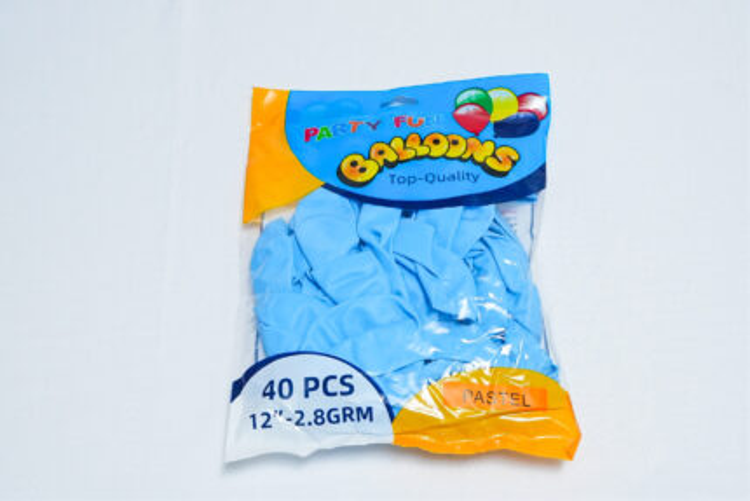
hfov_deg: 38.9
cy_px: 250
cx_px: 375
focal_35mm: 51
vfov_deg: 26.5
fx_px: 1063
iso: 2500
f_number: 10
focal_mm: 34
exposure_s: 1/160
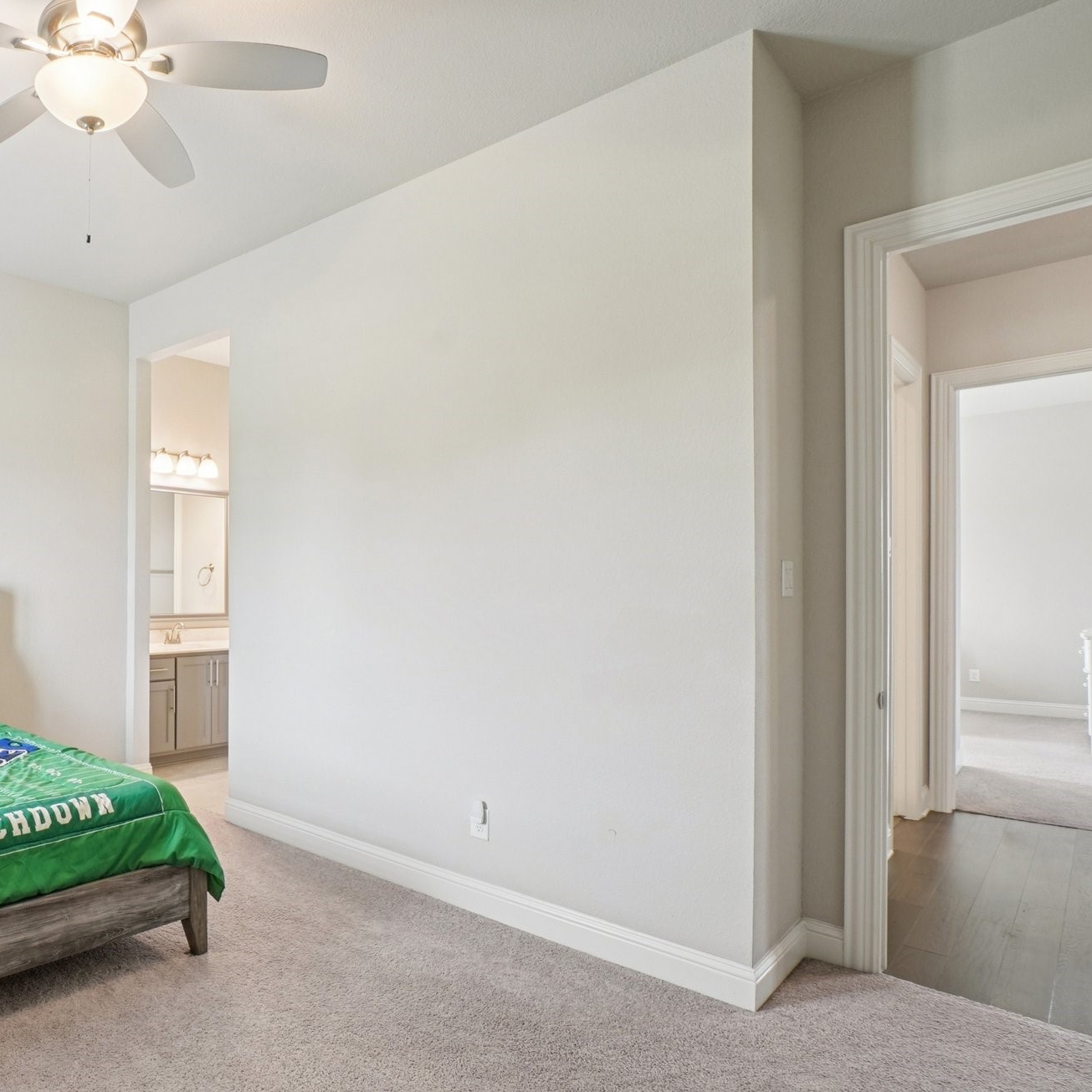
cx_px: 239
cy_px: 565
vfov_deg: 74.8
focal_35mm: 20
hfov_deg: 68.6
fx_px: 714
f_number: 10
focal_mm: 10
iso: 400
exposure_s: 1/4
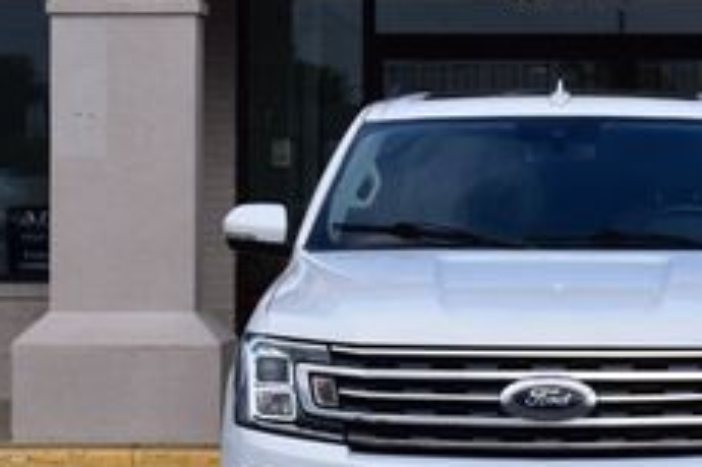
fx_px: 2436
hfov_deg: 16.3
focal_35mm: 125
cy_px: 226
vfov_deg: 11.0
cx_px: 522
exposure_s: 1/320
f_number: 10
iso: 400
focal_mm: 30
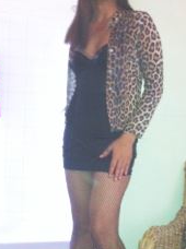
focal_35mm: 61
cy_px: 146
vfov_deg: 31.7
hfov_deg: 23.8
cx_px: 131
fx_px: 439
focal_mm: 3.85
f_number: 2.8
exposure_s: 1/15
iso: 400
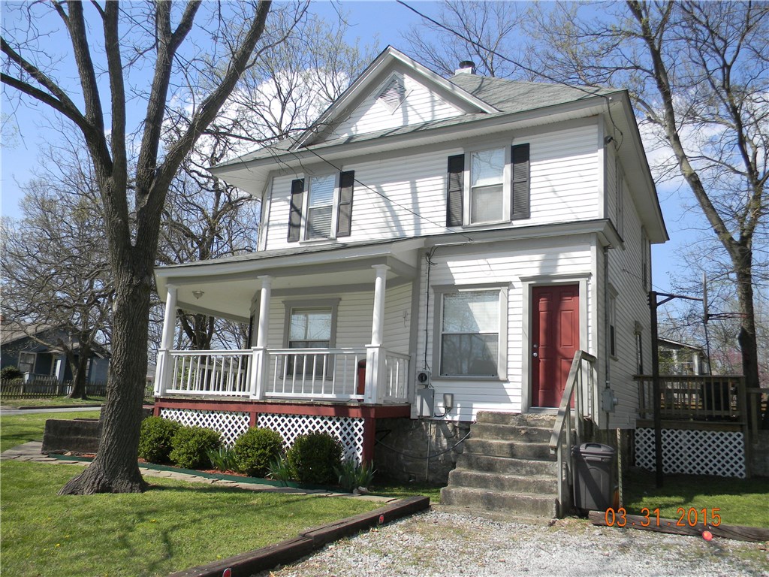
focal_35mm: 28
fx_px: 622
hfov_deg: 63.4
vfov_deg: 49.7
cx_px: 384
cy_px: 288
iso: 112
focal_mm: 5
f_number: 3.5
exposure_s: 1/844
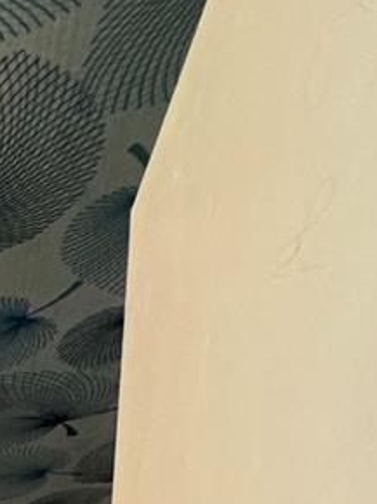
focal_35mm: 58
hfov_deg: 17.8
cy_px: 928
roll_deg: +0.7
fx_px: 843
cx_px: -374
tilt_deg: -6.4
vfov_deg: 21.0
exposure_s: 1/60
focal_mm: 2.22
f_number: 2.2
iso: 640
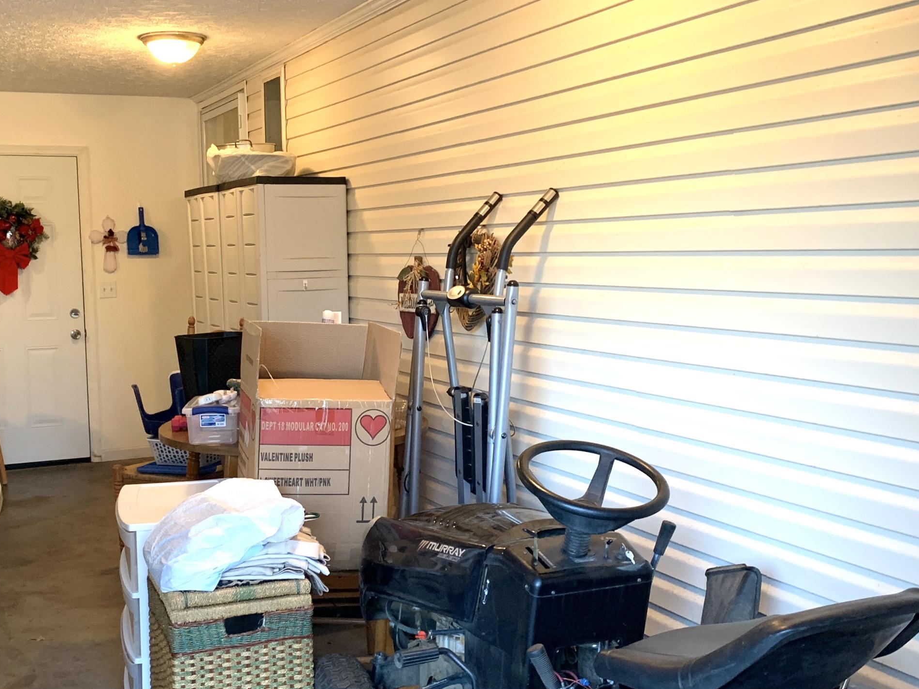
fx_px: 1089
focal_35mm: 41
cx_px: 362
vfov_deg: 35.1
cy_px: 358
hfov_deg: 45.5
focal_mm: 4.25
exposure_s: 1/60
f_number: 1.8
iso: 160
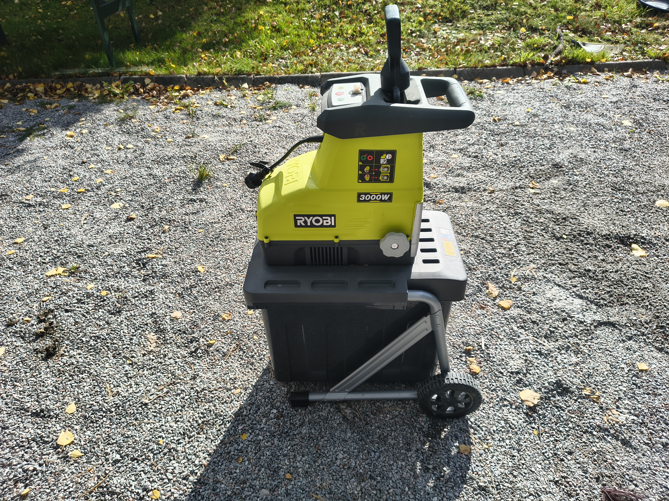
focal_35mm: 24
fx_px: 464
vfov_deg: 56.8
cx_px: 334
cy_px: 250
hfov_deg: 71.6
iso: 101
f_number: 1.8
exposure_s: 1/1298
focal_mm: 5.56
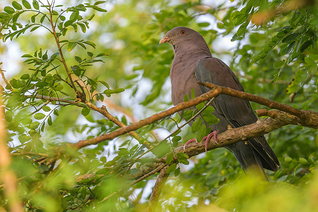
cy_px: 107
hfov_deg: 1.9
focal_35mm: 1071
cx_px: 156
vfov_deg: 1.3
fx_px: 9461
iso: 900
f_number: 5.6
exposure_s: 1/250
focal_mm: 500
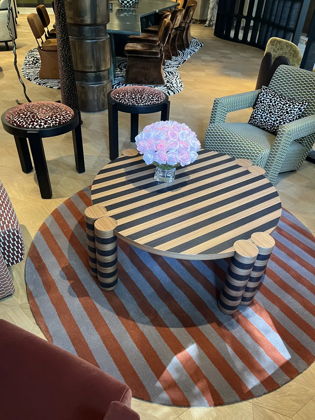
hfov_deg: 53.1
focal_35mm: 26
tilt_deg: -37.4
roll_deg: -3.0
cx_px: 158
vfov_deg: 67.3
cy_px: 210
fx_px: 315
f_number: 1.6
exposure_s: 1/50
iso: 250
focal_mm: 5.1
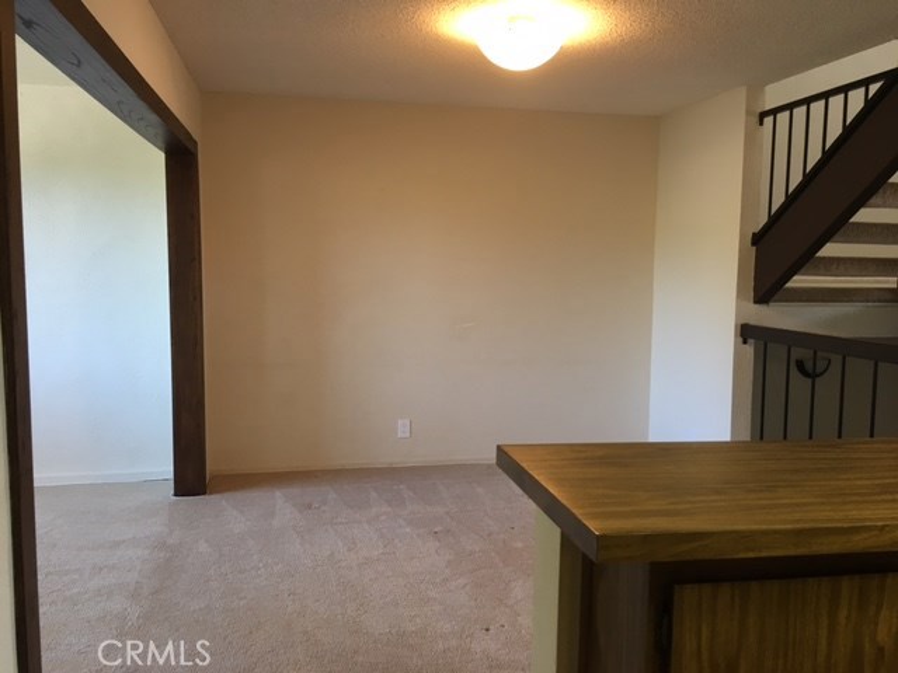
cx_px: 449
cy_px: 336
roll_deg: -0.4
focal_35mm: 29
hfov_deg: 61.7
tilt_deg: -3.9
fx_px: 752
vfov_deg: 48.2
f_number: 2.2
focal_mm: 4.15
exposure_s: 1/30
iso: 64
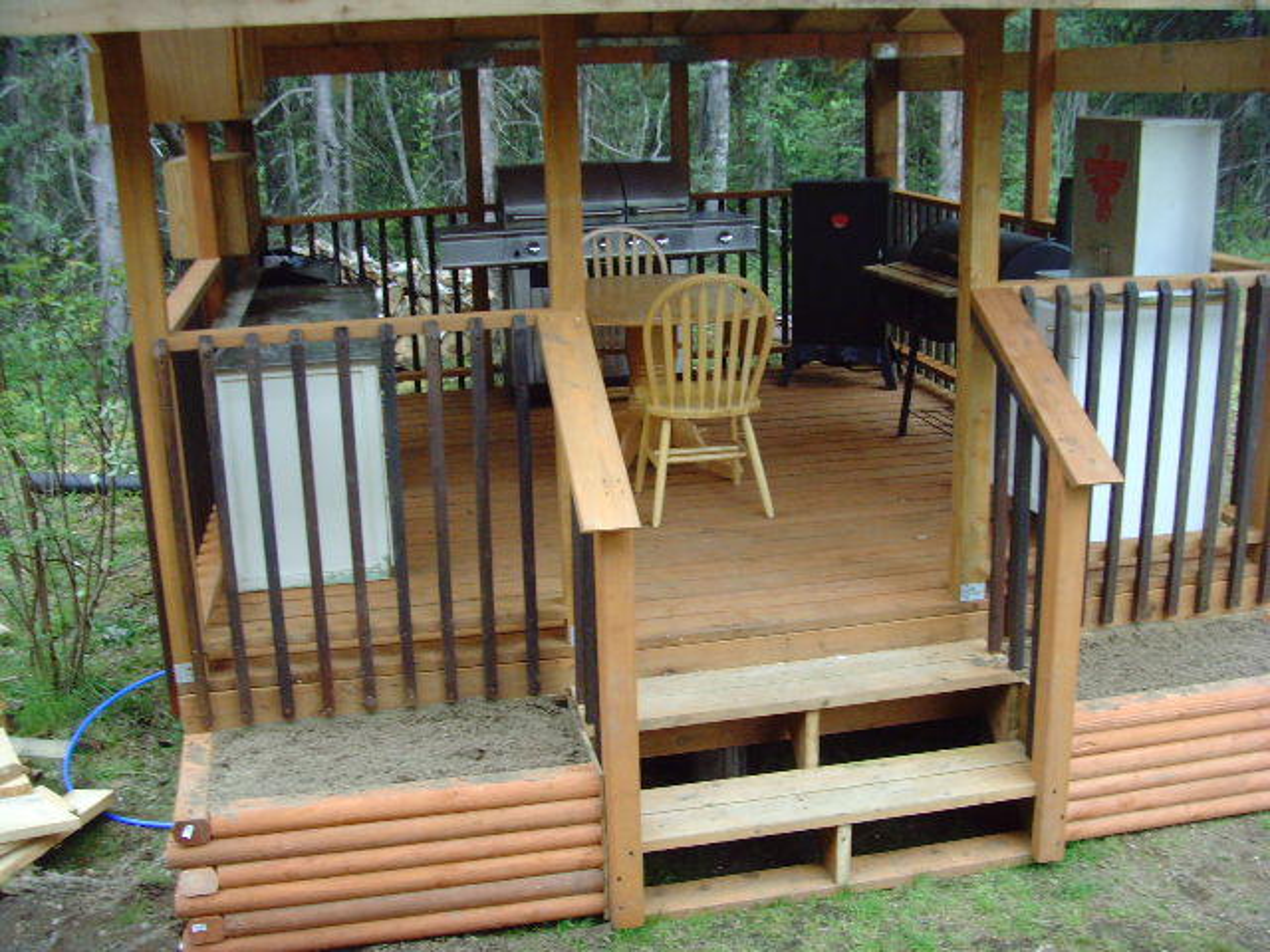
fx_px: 1431
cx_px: 635
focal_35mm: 39
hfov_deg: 47.9
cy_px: 476
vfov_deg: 36.8
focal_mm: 6.6
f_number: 3.5
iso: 200
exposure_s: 1/30
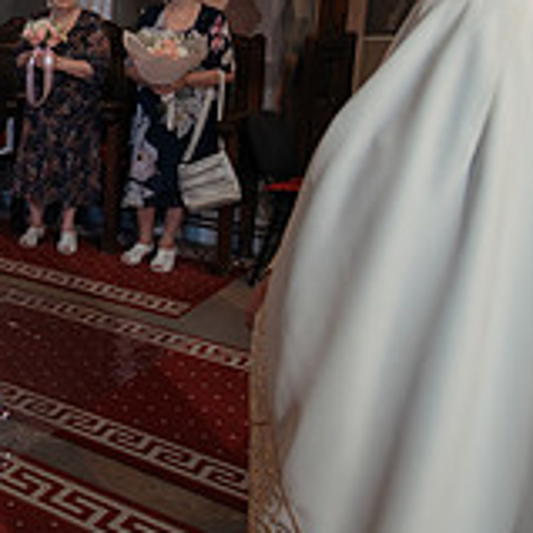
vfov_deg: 34.5
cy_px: 126
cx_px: -250
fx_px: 836
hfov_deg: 26.5
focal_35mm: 48
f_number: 2.8
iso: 1600
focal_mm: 15
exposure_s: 1/125
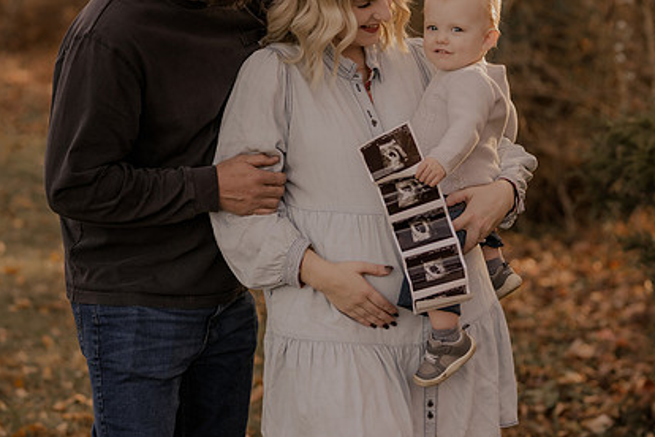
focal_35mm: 119
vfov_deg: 11.5
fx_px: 2165
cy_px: 180
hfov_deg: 17.2
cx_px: 315
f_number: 2.8
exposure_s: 1/400
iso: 200
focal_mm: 85
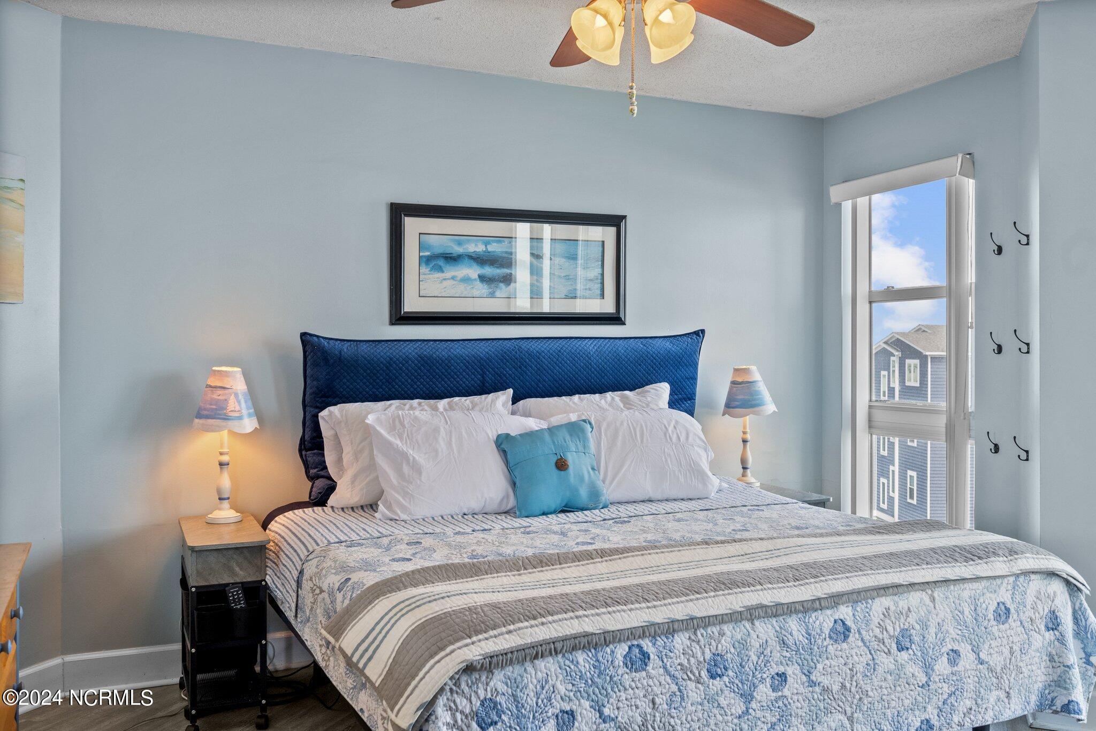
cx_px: 548
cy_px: 366
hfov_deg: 61.9
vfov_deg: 43.6
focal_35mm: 30
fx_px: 913
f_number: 6.3
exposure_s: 1/40
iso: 400
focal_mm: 30
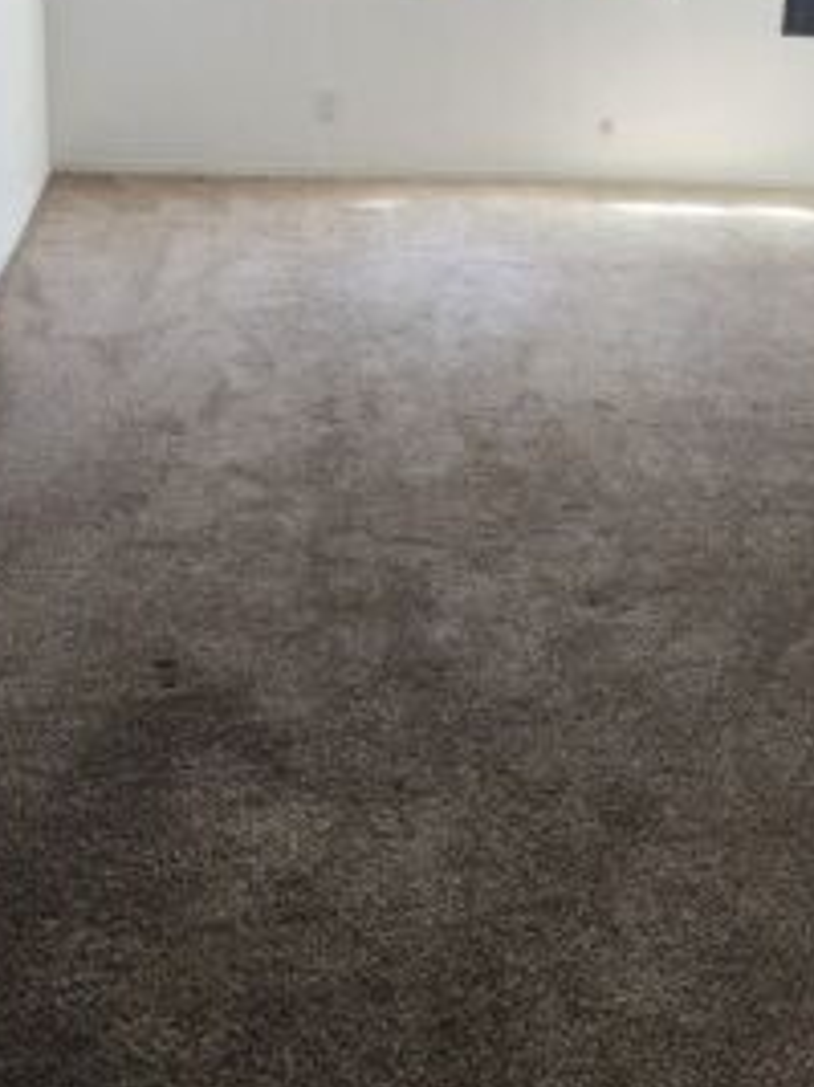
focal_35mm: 46
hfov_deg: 30.9
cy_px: 242
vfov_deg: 39.9
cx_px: 627
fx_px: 1443
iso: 160
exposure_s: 1/120
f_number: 1.8
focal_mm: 6.4
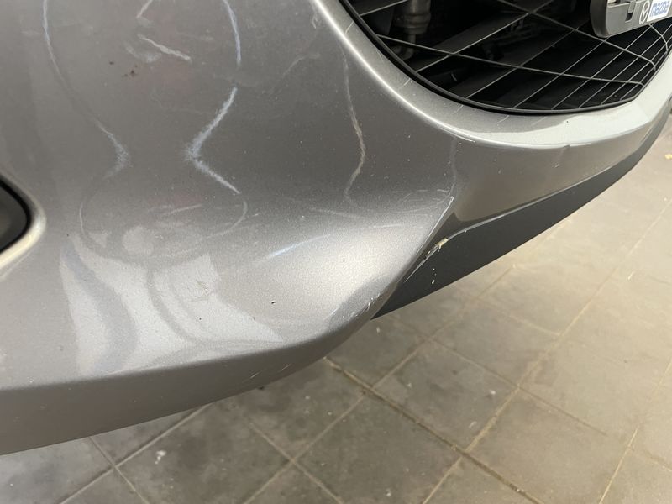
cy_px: 252
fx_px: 505
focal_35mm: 26
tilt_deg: -29.2
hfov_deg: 67.3
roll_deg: -4.0
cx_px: 336
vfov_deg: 53.1
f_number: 1.6
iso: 200
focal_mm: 4.2
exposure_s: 1/50
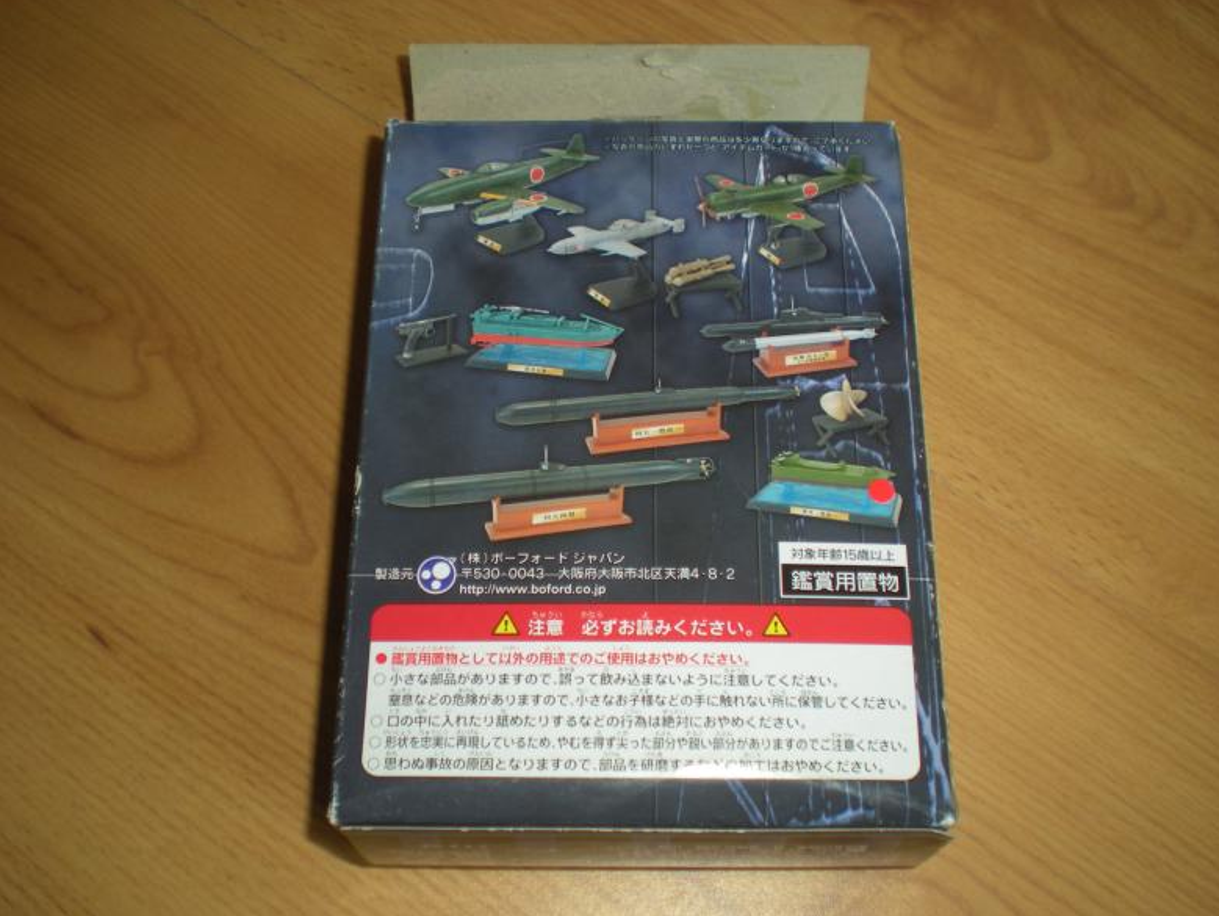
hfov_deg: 47.8
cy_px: 463
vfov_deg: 36.8
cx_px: 599
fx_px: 1374
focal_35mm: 39
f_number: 3.1
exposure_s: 1/52.4
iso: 64
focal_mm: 6.3
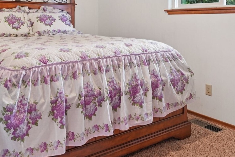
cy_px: 29
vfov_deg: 35.6
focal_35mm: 36
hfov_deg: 52.8
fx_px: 235
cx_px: 96
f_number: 8
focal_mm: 16
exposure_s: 1/13
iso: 1600
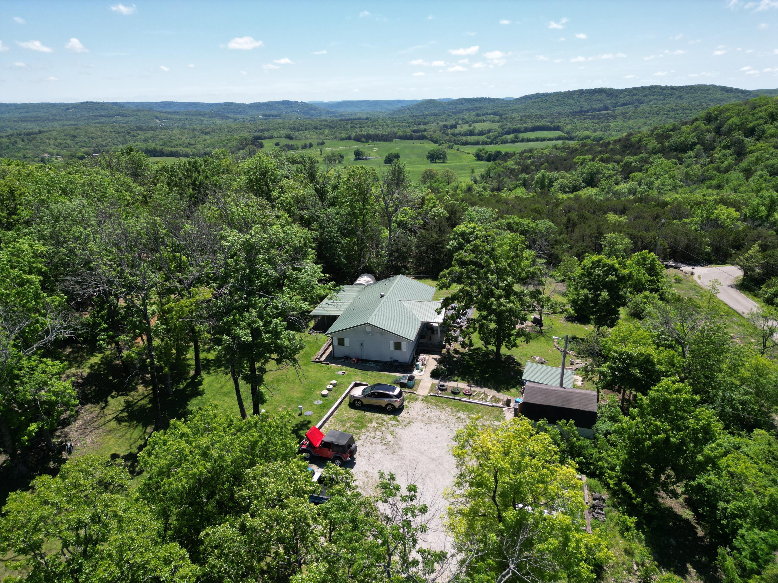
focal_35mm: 24
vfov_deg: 56.8
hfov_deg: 71.6
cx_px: 389
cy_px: 292
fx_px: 539
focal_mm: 6.72
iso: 100
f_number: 1.7
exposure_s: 1/2500
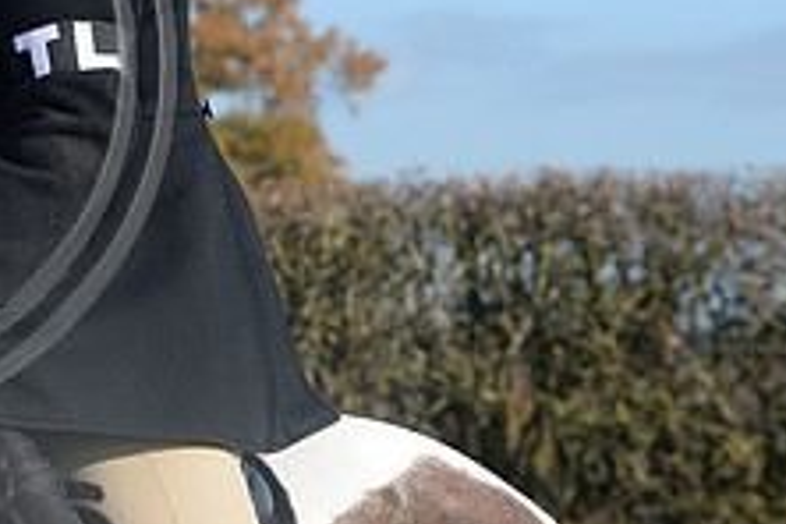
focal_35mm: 314
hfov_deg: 6.5
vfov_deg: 4.4
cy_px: 18
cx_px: -227
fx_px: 6855
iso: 1000
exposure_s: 1/1250
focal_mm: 120
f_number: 9
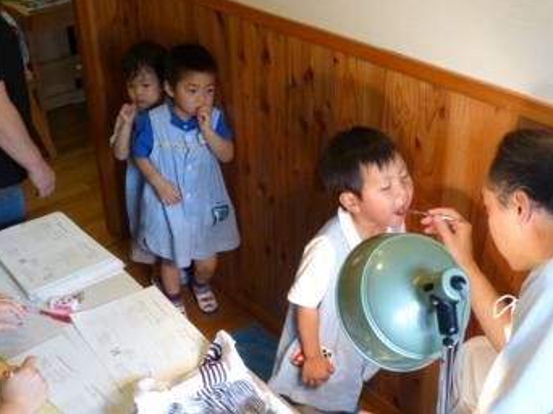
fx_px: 718
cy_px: 204
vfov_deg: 32.1
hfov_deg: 42.1
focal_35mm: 45
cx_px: 275
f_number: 4.1
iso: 400
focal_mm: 7.9
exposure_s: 1/60
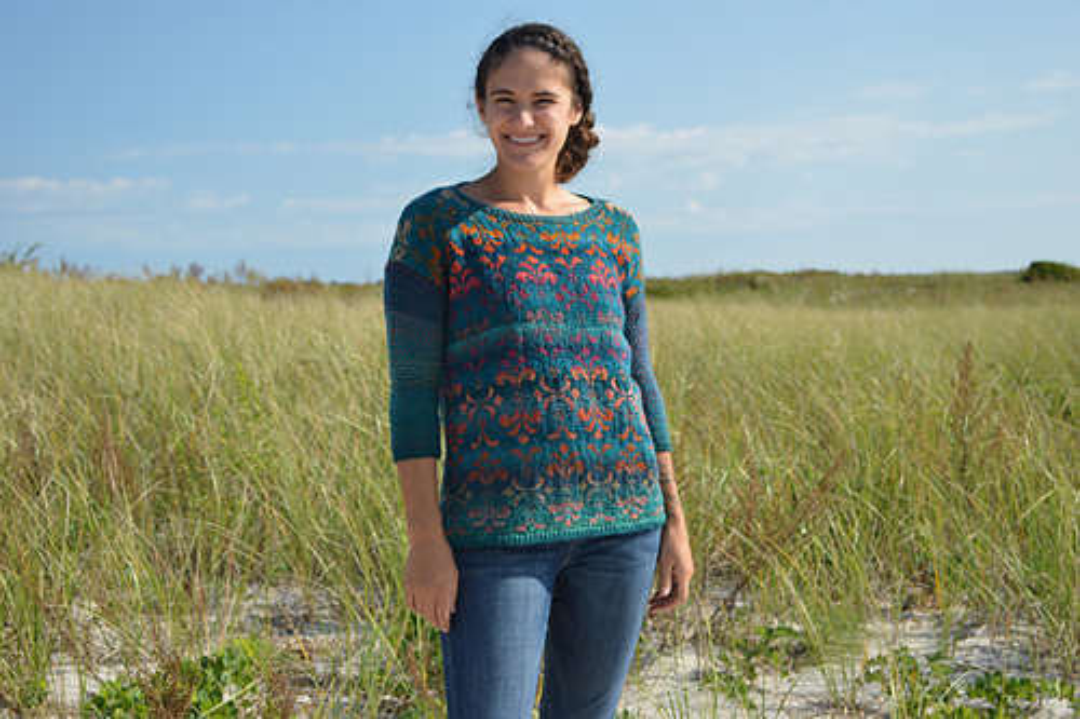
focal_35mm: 66
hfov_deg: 30.5
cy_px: 360
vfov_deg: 20.6
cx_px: 540
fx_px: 1979
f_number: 6.3
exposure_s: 1/160
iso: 100
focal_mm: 44
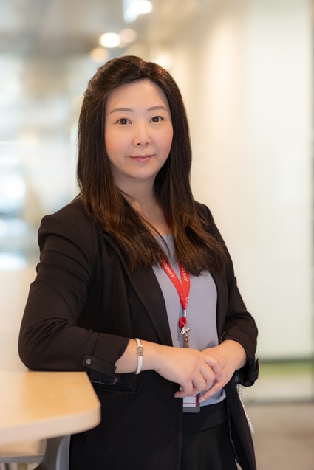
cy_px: 235
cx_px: 157
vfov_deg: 23.9
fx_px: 1111
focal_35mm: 85
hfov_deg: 16.1
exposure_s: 1/80
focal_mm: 85
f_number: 2.8
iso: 640
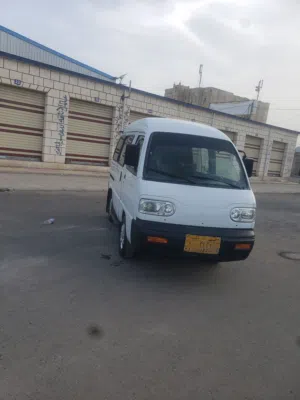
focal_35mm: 26
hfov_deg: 53.1
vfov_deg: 67.3
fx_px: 300
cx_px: 150
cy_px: 200
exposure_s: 1/227
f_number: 2.4
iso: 50
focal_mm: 4.3
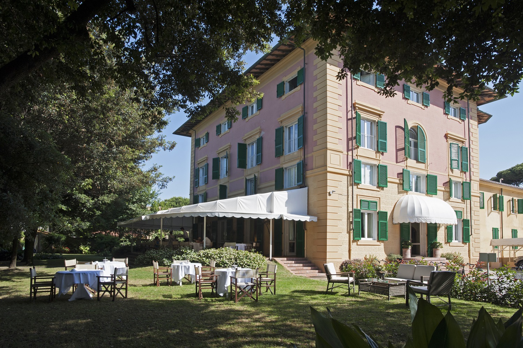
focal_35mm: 22
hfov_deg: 78.6
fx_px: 319
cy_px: 174
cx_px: 262
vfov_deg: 57.2
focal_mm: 22
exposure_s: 1/100
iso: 320
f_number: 16
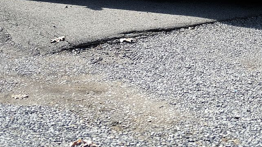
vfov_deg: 8.6
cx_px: 202
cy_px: -65
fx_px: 959
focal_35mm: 138
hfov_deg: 15.5
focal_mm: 35
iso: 100
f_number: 2
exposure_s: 1/2000
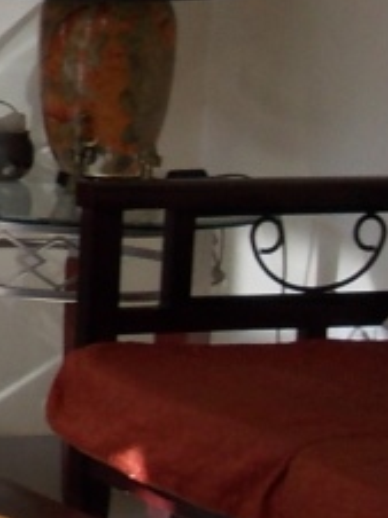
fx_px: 4821
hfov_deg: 4.5
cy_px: -23
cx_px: -597
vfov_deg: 6.1
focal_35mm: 322
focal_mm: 10
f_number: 4.3
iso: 80
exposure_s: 1/80
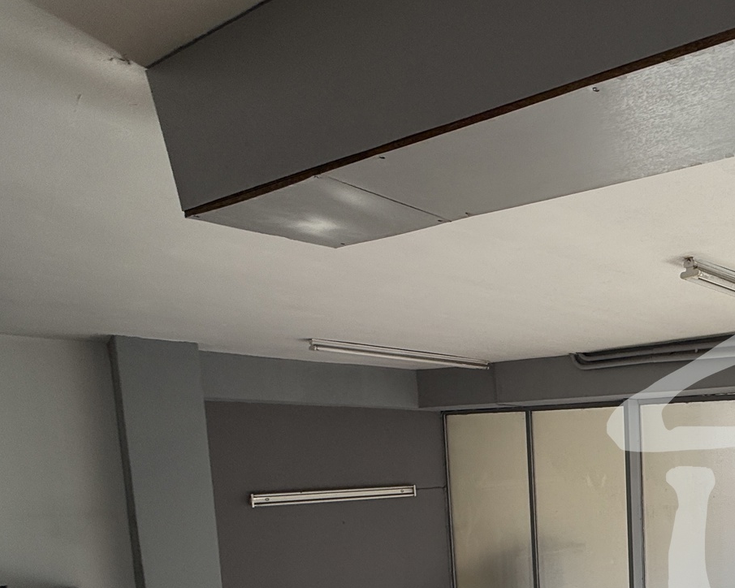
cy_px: 506
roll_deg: +0.7
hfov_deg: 47.0
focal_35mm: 29
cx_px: 779
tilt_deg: -4.9
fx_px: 631
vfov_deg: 46.1
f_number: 2.2
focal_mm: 2.22
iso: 64
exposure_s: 1/236
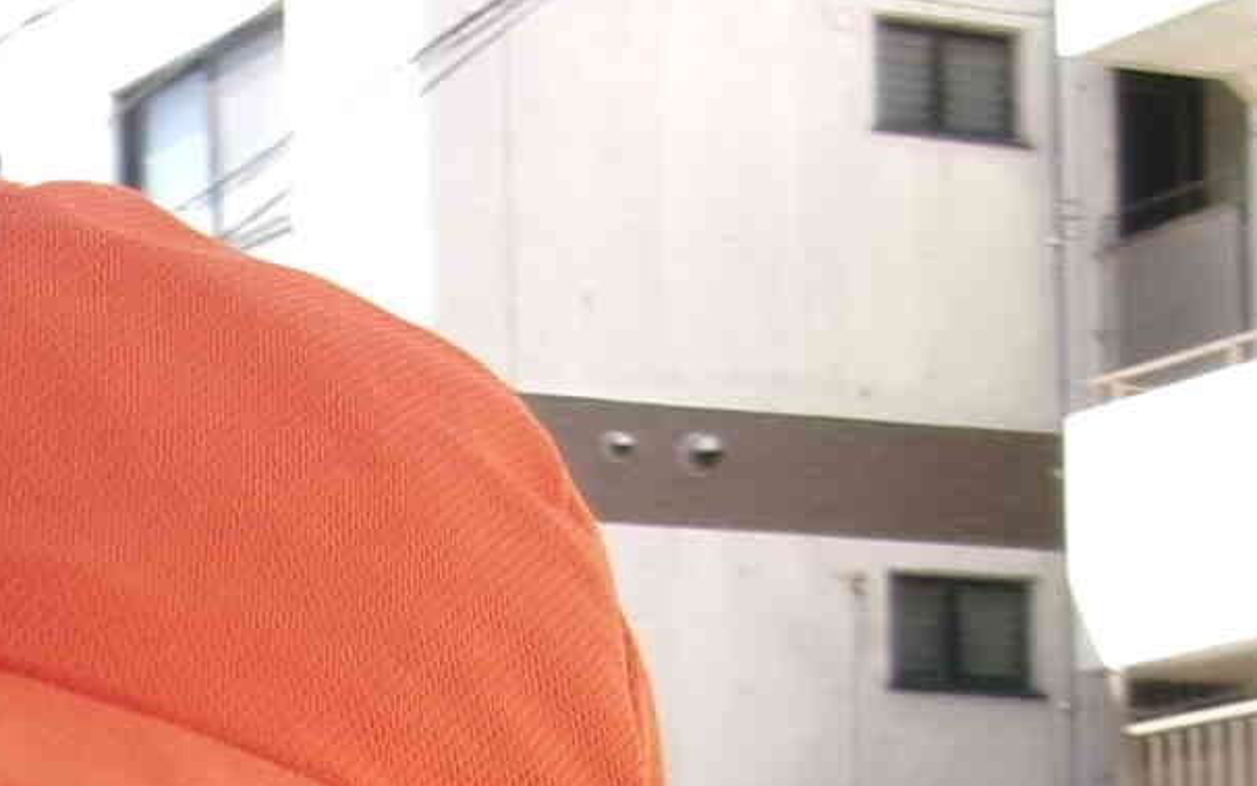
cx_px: -357
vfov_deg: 9.8
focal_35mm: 127
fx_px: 4351
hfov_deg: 15.7
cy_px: 1450
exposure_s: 1/120
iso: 100
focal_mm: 5.1
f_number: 3.9
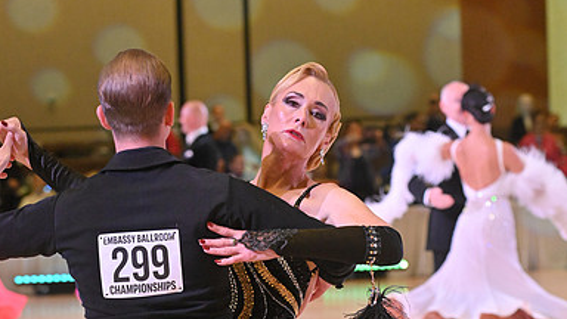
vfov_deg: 6.4
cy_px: 371
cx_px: 283
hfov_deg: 11.3
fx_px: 2857
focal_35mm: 190
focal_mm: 120
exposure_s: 1/400
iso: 4000
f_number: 5
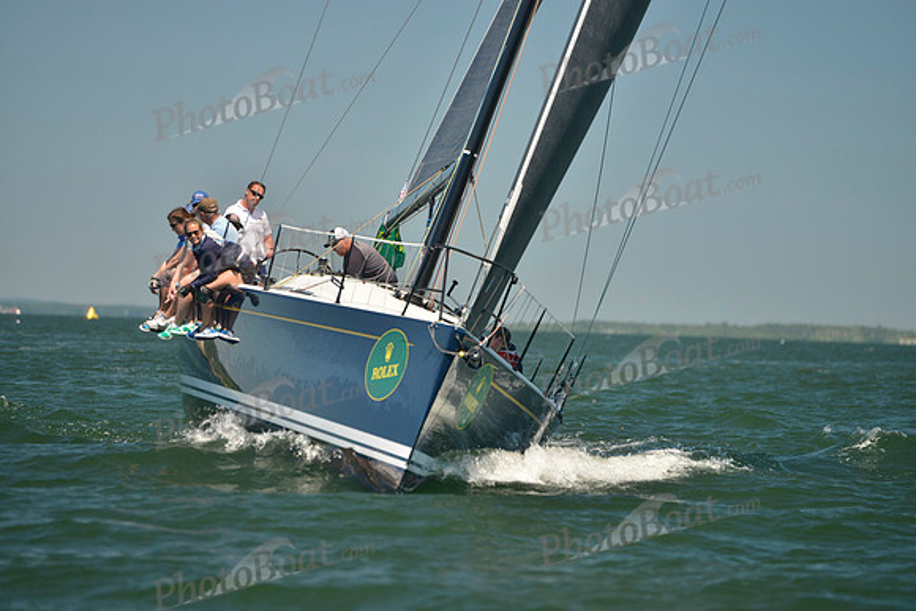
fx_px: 4963
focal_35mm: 195
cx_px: 458
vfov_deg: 7.0
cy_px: 306
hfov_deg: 10.5
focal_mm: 195
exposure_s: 1/1250
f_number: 4
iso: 280
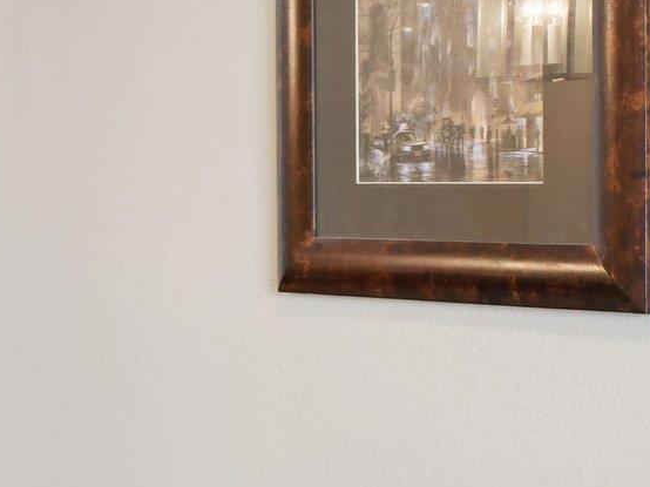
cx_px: -522
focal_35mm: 128
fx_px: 2402
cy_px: 141
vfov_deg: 11.6
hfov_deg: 13.7
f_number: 8
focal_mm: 24
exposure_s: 1/15
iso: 400
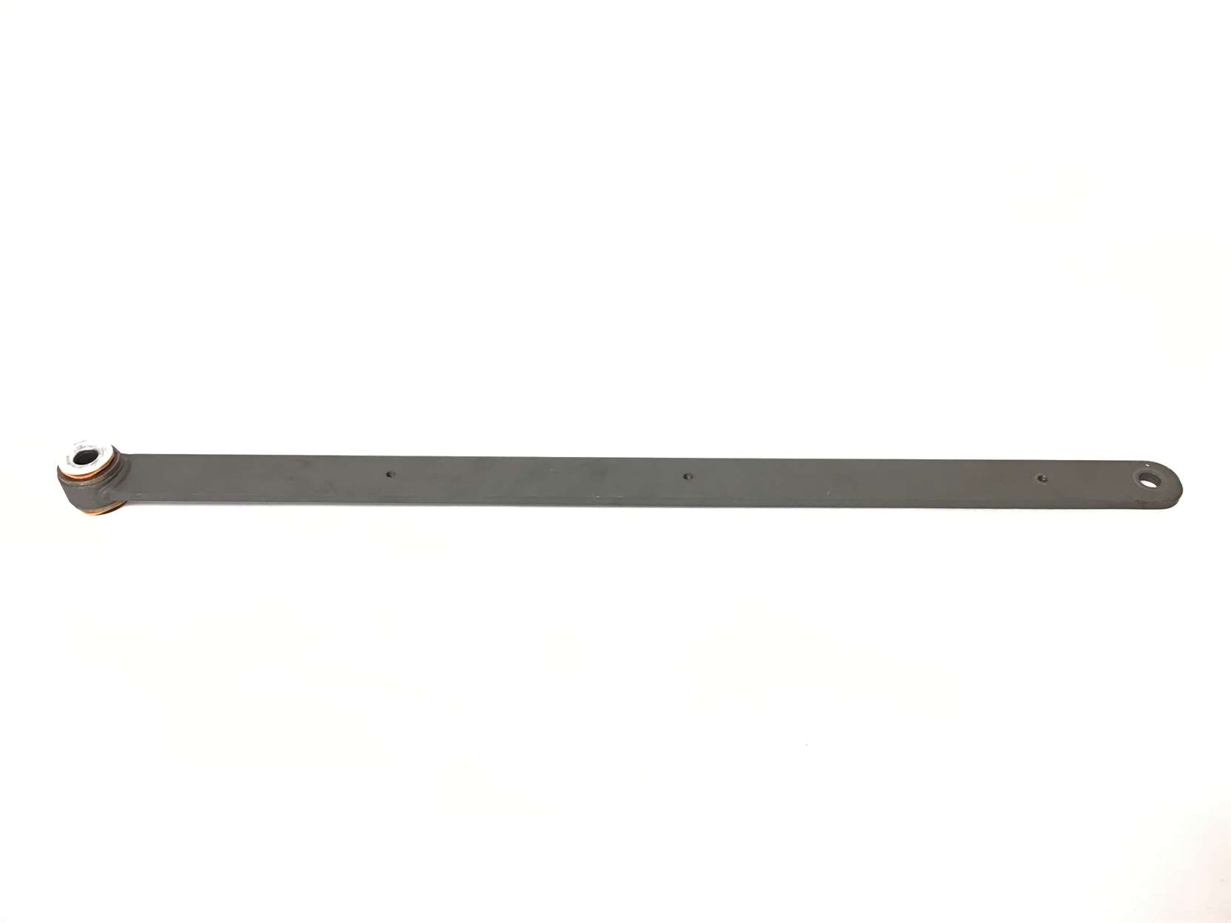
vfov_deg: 45.4
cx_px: 616
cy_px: 462
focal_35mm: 31
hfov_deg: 58.4
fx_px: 1102
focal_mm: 3.3
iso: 50
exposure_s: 1/30
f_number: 2.4
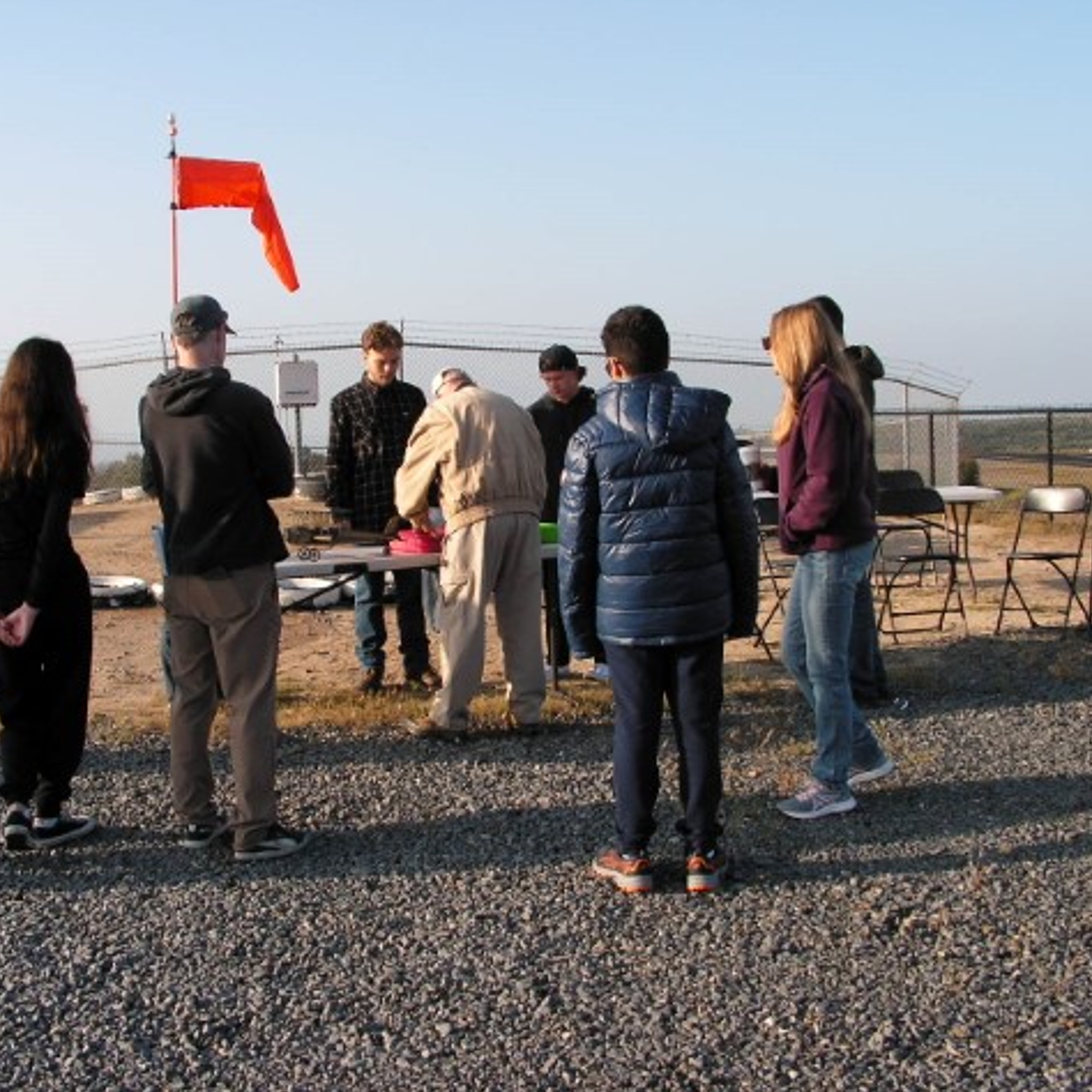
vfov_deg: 39.2
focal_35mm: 43
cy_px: 541
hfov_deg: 39.1
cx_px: 502
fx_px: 1535
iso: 50
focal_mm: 6
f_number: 4.8
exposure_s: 1/200
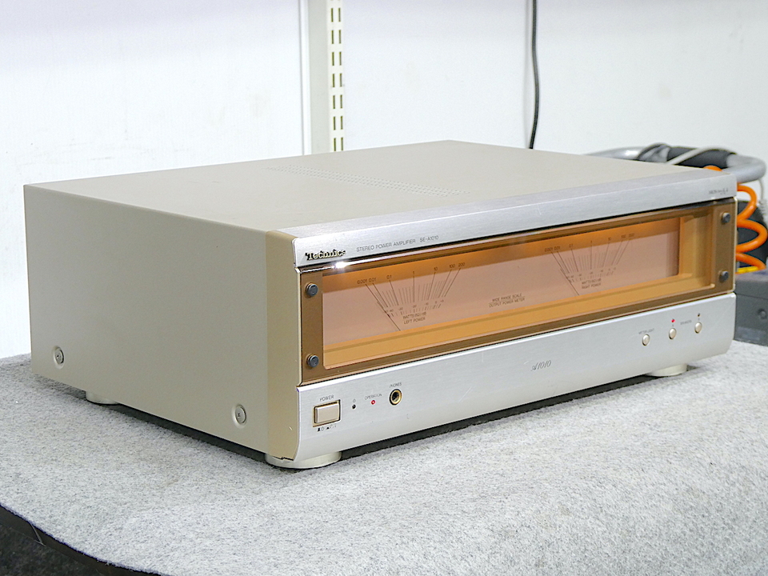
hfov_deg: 26.3
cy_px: 288
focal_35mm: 74
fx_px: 1642
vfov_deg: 19.9
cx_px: 384
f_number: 4.6
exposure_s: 1/8
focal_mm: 13.2
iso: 200
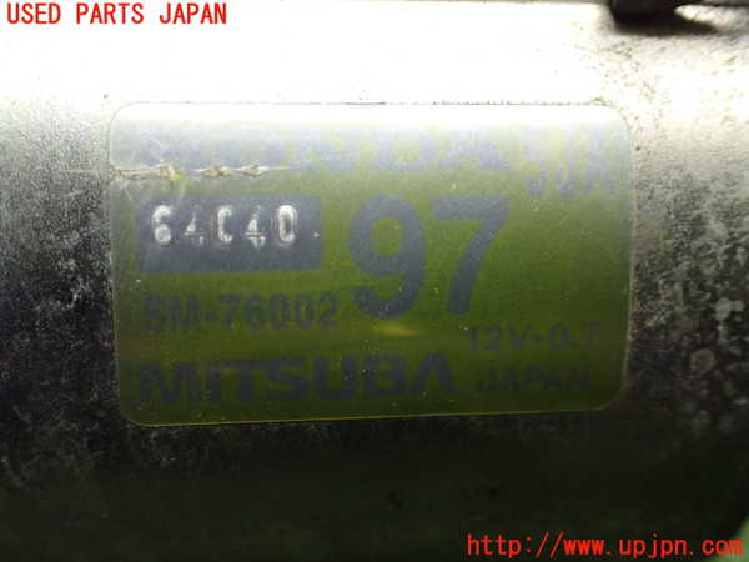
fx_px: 887
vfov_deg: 35.1
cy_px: 281
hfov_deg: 45.8
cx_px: 374
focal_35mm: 41
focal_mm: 7.31
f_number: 2.8
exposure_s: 1/100
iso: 800
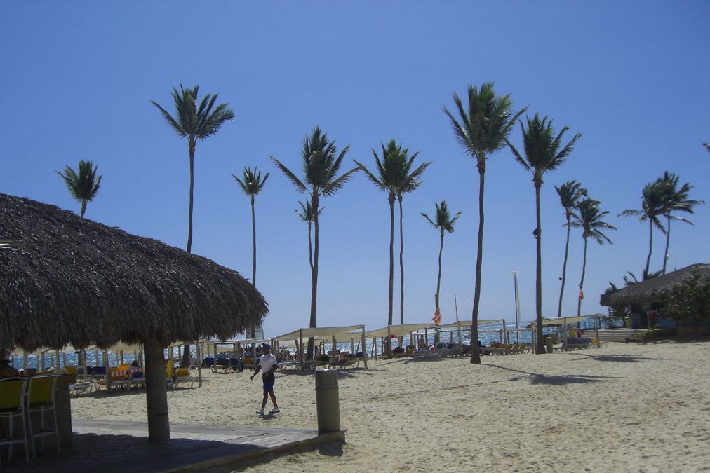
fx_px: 789
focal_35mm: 40
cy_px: 268
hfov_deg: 48.5
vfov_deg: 33.4
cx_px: 353
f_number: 8
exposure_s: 1/500
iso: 64
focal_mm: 6.2
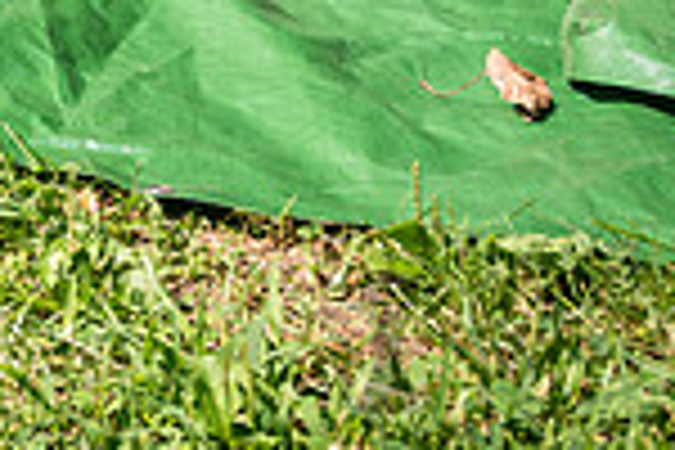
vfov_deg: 10.3
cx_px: -486
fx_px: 2381
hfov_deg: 14.5
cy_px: -317
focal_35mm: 127
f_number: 5
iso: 400
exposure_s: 1/800
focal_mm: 32
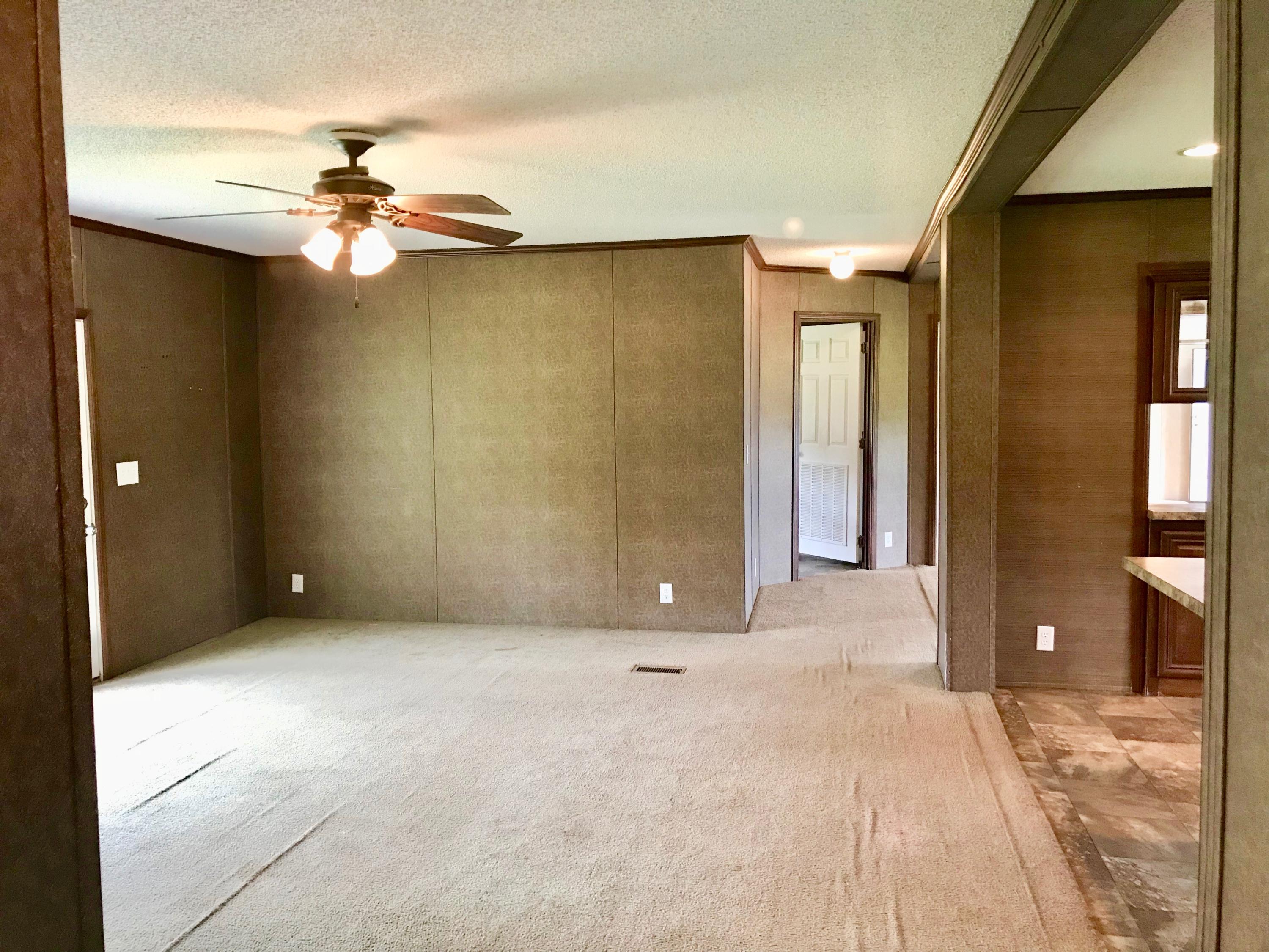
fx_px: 1026
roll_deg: +1.0
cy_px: 476
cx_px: 634
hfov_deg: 63.4
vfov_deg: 49.7
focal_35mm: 28
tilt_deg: -3.6
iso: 50
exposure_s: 1/15
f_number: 1.8
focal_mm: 3.99
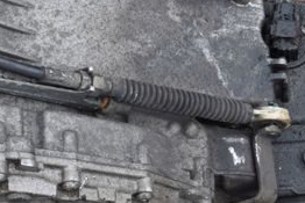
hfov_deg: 14.6
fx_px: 1178
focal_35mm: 139
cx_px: 31
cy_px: 35
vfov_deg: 9.9
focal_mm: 38
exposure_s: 1/200
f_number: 13
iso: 800
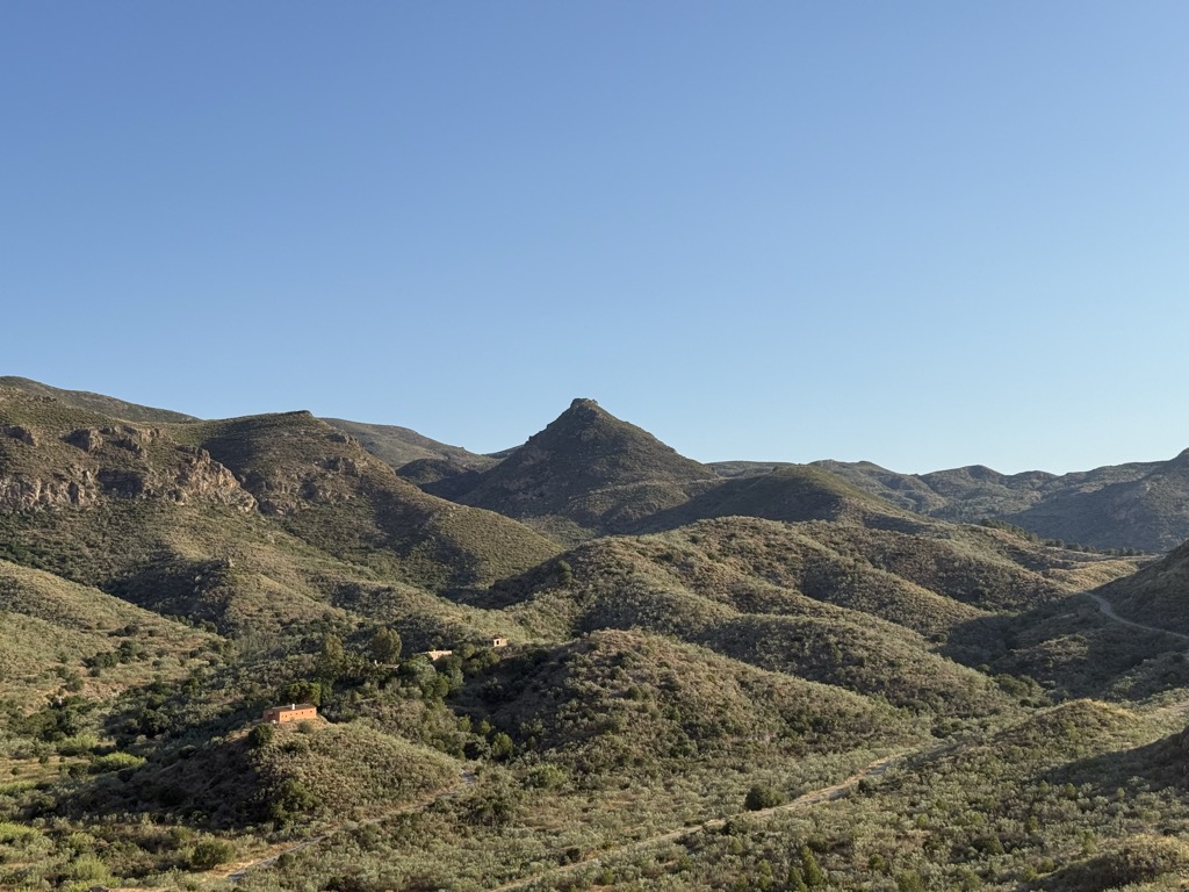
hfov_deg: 39.7
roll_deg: +0.9
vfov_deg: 30.3
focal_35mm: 48
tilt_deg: +4.7
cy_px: 446
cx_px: 594
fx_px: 1649
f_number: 1.78
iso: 64
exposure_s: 1/4587
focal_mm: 6.76
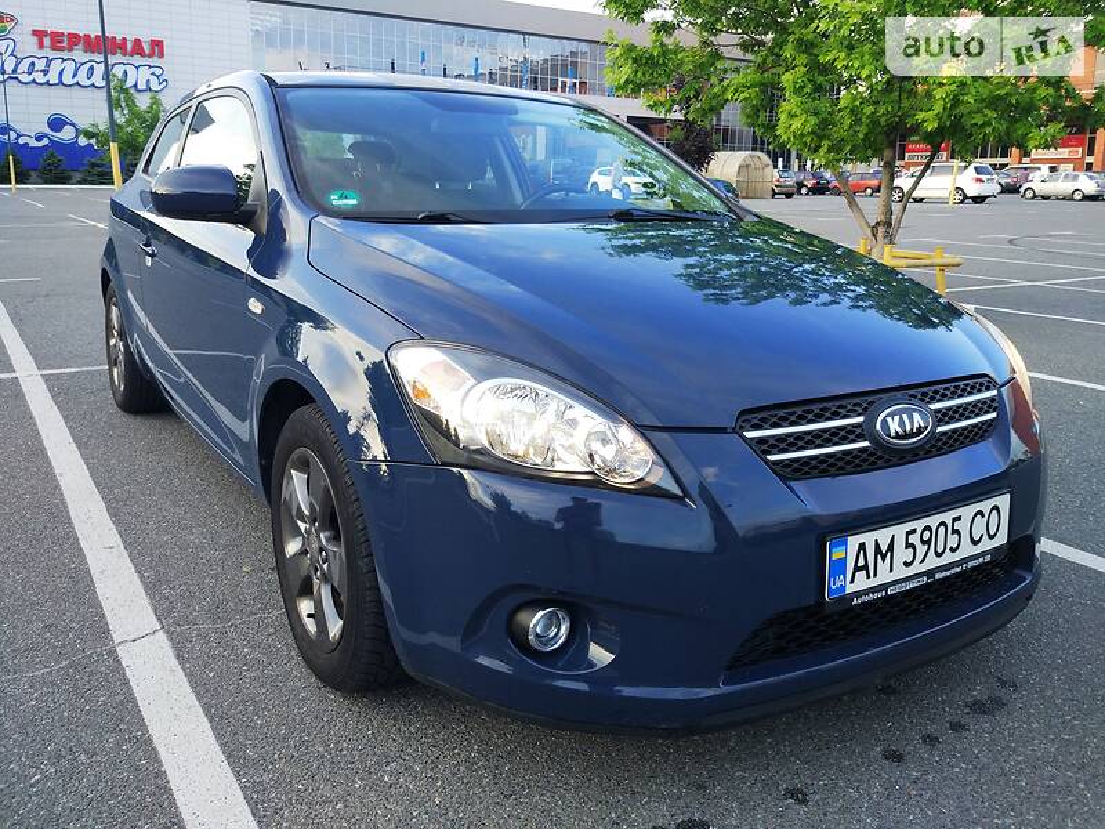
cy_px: 414
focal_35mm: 28
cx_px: 552
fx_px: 894
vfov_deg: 49.7
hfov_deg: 63.4
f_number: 2
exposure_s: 1/50
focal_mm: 4.3
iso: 122
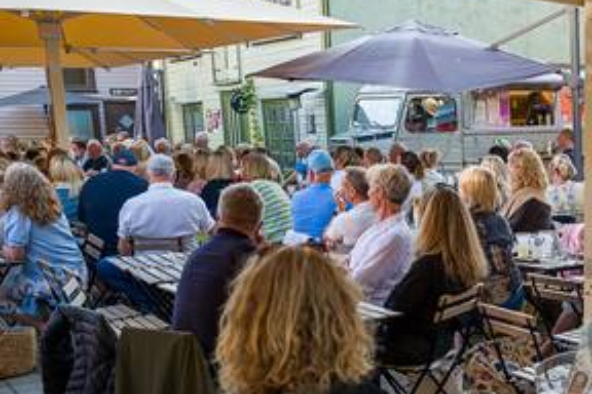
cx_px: 576
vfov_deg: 22.2
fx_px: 987
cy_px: 333
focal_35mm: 60
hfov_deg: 31.2
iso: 320
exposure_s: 1/320
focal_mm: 24
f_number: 2.8
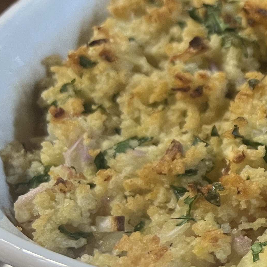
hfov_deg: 15.9
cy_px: 149
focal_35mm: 89
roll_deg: +2.7
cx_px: 510
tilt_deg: -38.2
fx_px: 777
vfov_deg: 19.5
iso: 125
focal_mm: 5.7
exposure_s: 1/60
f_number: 1.5
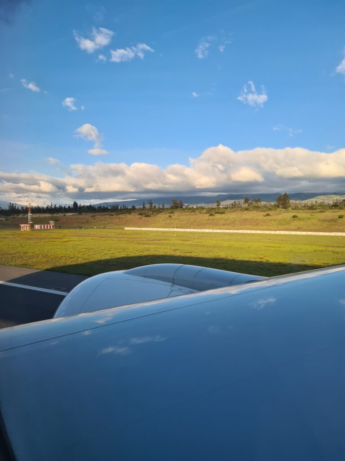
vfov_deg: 67.3
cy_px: 230
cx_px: 172
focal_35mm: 26
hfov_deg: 53.1
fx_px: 346
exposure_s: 1/874
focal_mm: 5.4
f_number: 1.8
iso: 50
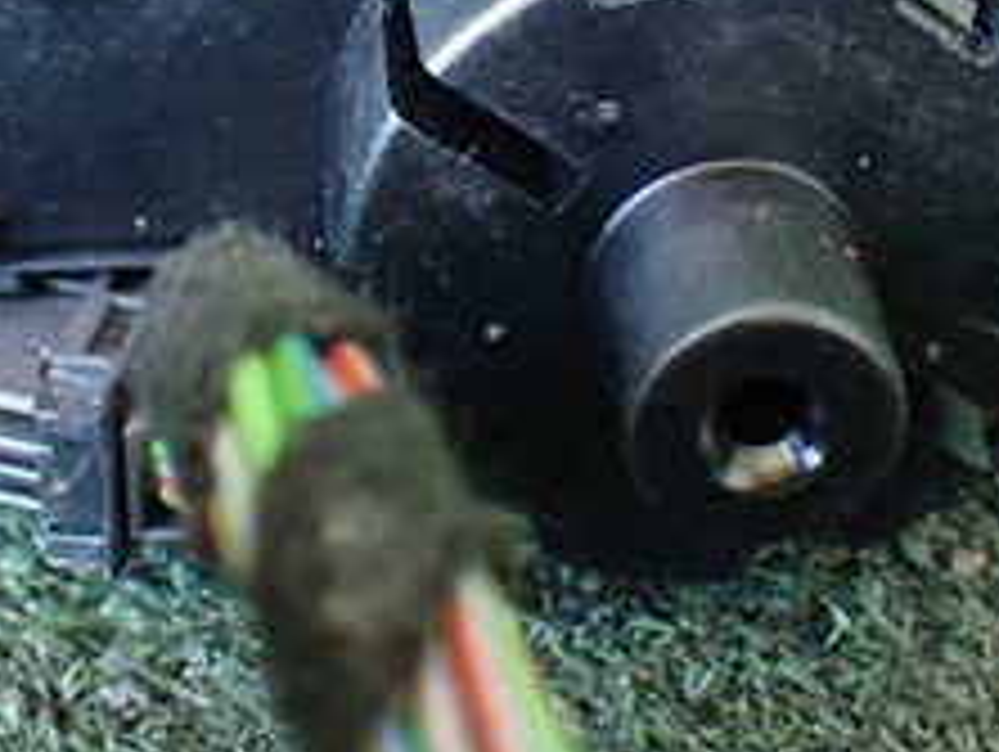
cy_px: -23
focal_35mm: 81
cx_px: 544
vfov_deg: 17.8
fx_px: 2340
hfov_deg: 24.1
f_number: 2.3
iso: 800
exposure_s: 1/50
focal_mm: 5.4
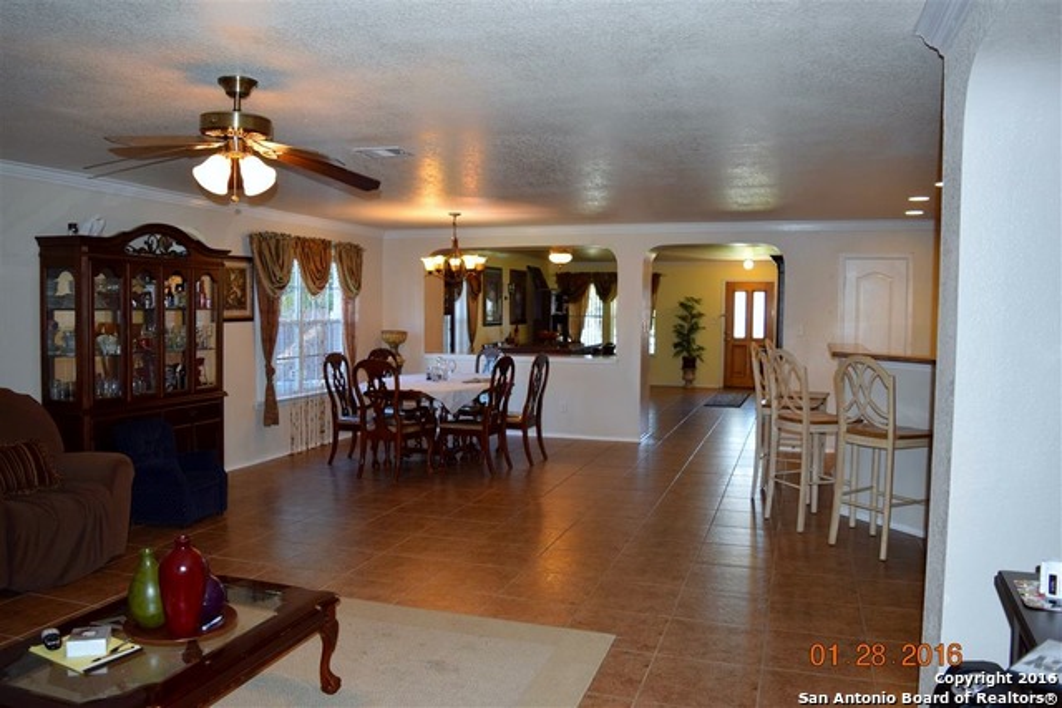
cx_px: 531
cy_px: 354
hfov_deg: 67.4
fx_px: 797
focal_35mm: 27
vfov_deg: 48.0
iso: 800
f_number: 4.5
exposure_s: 1/80
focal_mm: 18
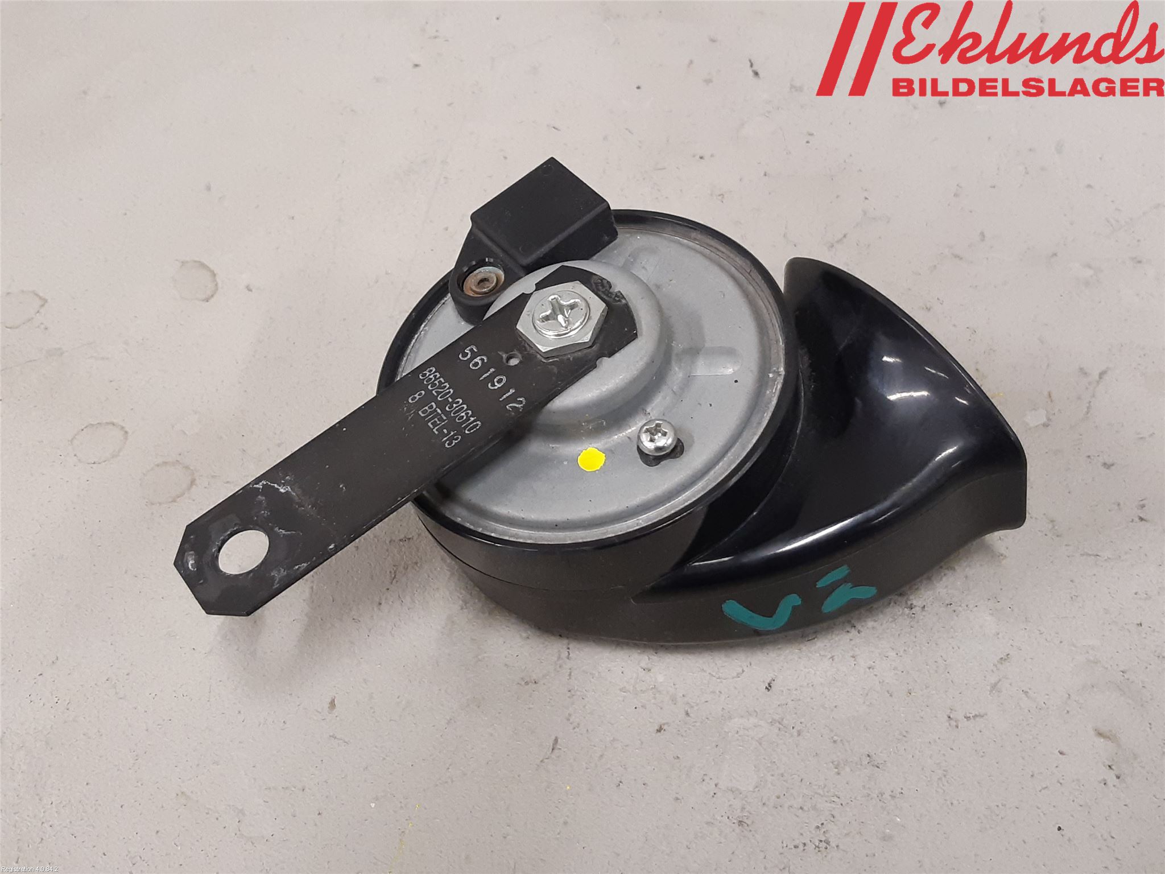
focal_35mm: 26
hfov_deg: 67.3
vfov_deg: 53.1
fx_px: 875
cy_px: 437
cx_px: 582
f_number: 1.7
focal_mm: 3.93
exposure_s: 1/50
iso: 200
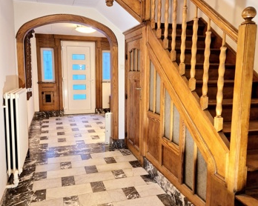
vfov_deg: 47.1
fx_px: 237
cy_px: 100
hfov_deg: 57.2
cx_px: 129
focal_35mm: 31
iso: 250
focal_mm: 5.4
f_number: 1.8
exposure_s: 1/100
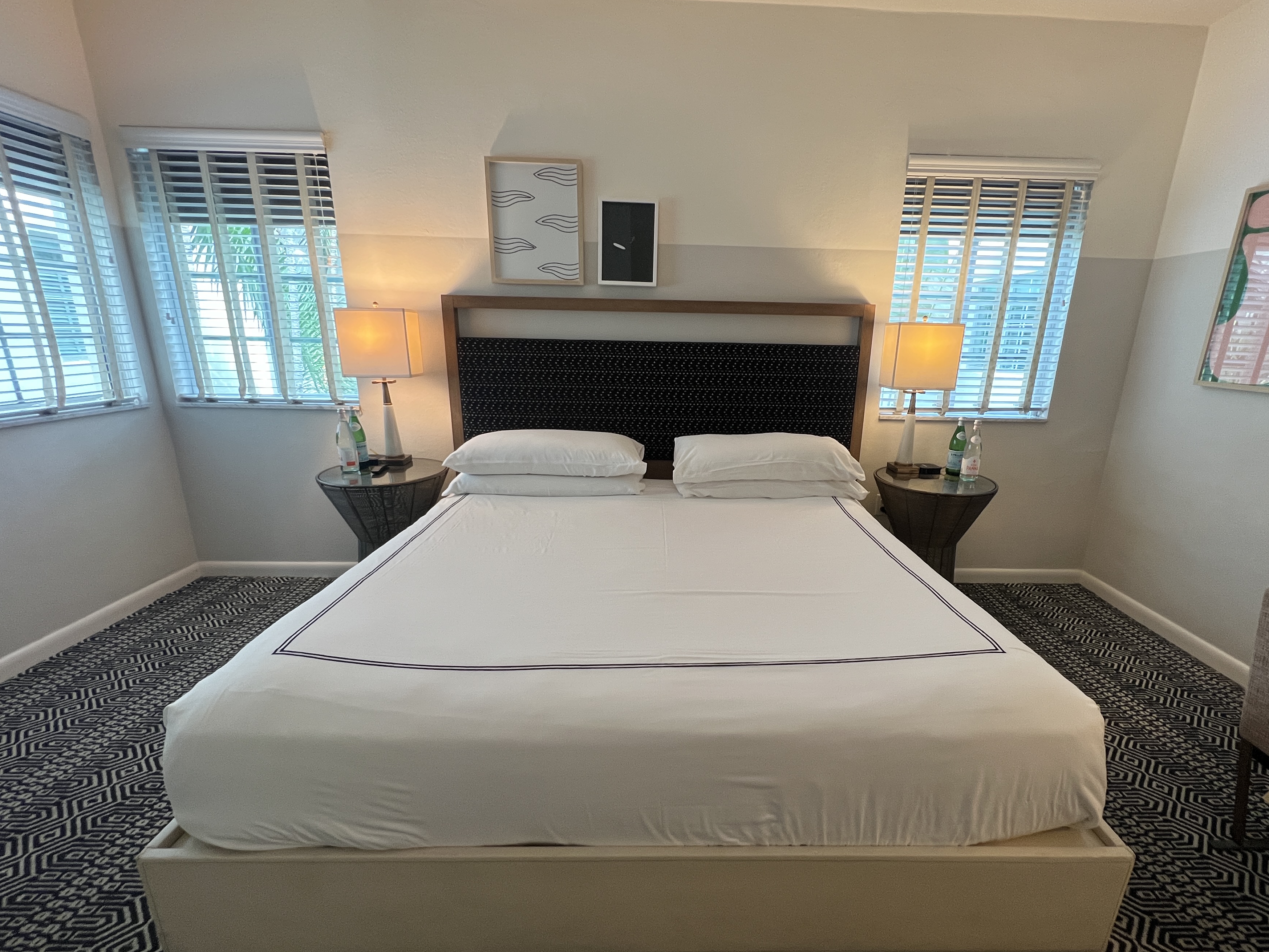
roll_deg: -1.3
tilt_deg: -16.5
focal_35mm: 15
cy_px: 507
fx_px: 550
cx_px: 682
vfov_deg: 81.7
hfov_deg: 98.0
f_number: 1.8
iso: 250
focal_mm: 1.57
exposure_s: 1/120
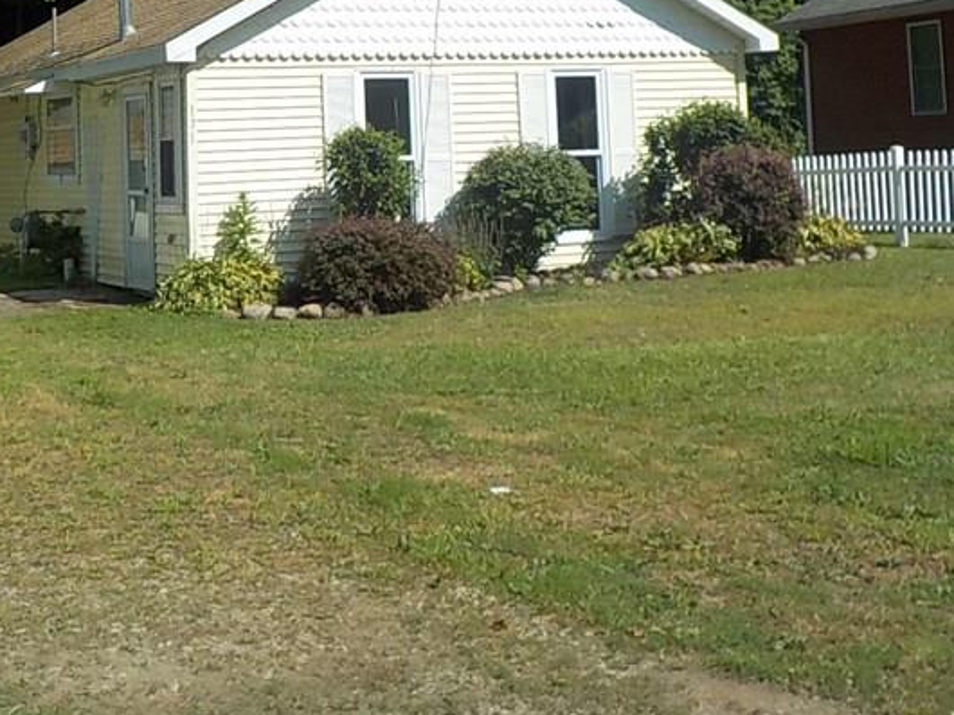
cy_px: 31
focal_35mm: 58
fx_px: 1598
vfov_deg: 24.3
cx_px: 299
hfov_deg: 32.9
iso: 125
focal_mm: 4.1
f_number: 3.3
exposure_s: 1/1250
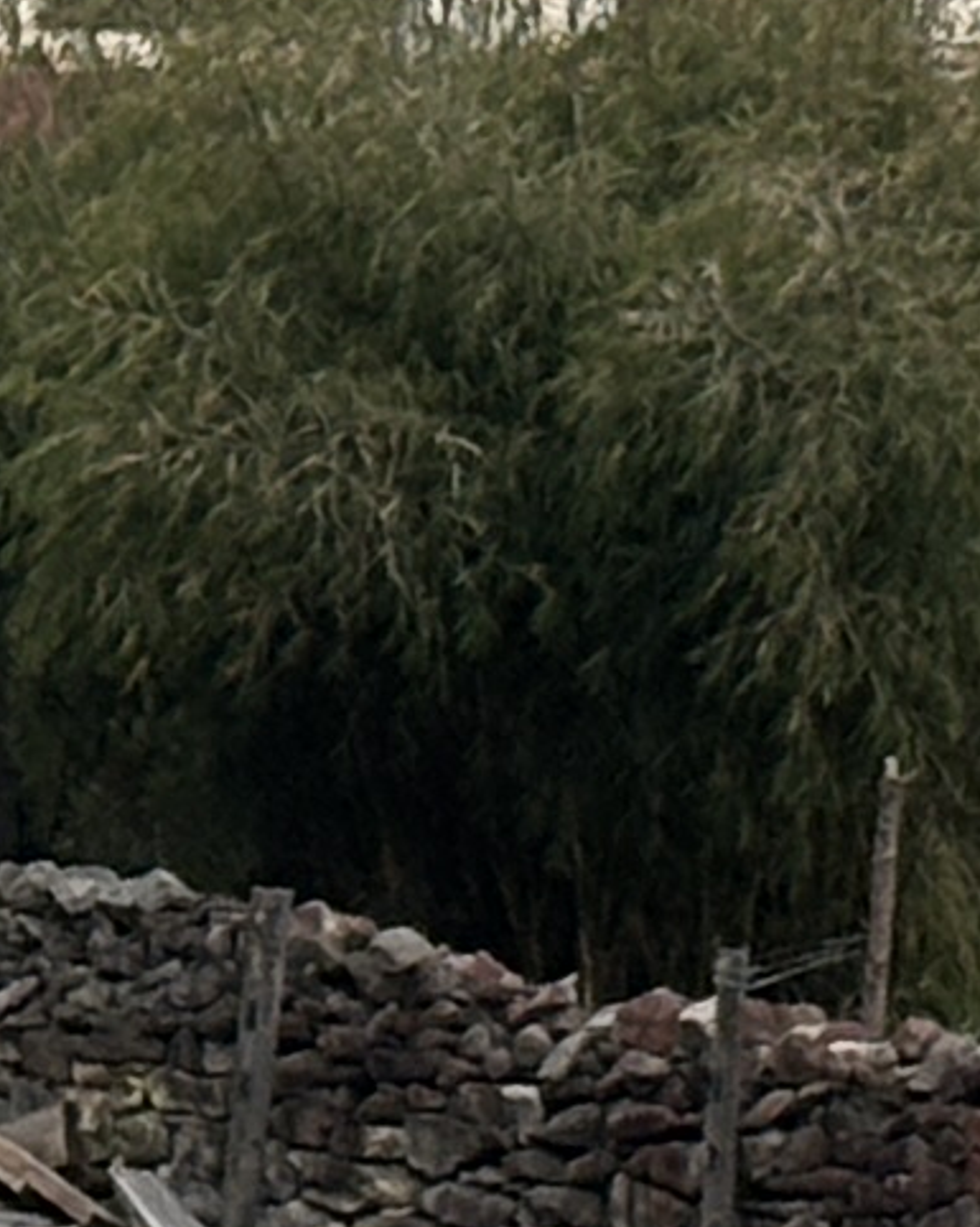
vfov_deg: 4.4
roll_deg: -0.1
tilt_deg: +5.5
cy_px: -1810
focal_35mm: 425
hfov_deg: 3.6
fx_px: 15423
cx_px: -624
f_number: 1.6
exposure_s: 1/5348
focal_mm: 5.96
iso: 40
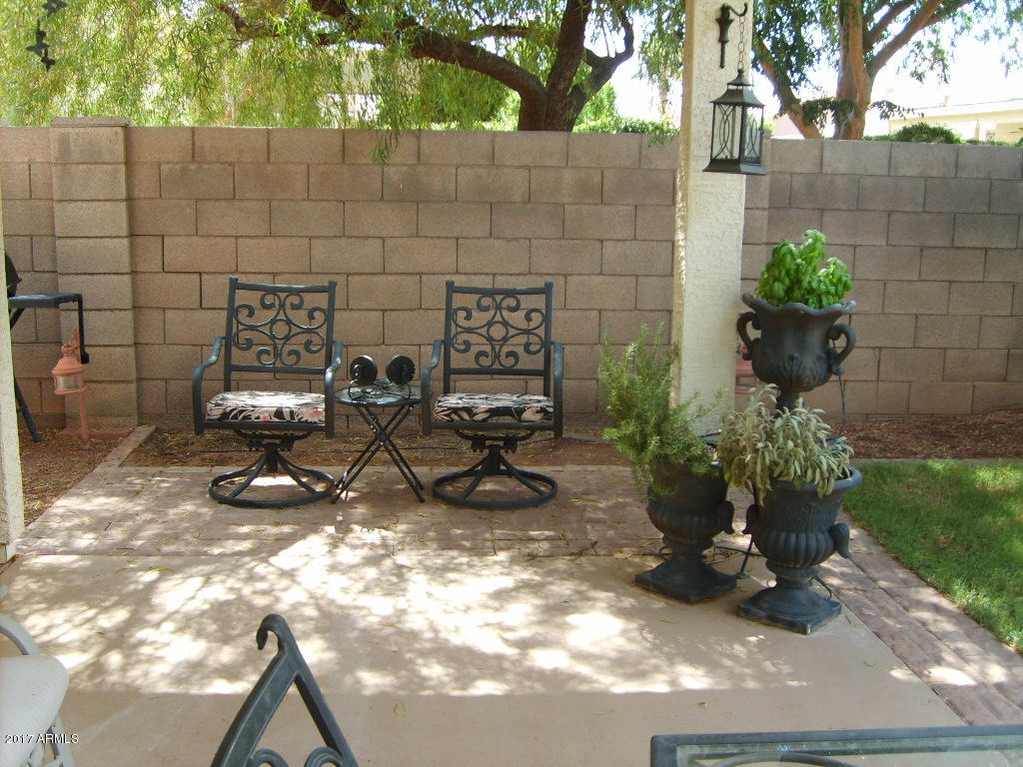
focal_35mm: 35
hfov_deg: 52.6
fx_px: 1034
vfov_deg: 40.7
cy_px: 384
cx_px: 512
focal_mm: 5.8
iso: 50
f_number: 2.8
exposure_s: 1/125
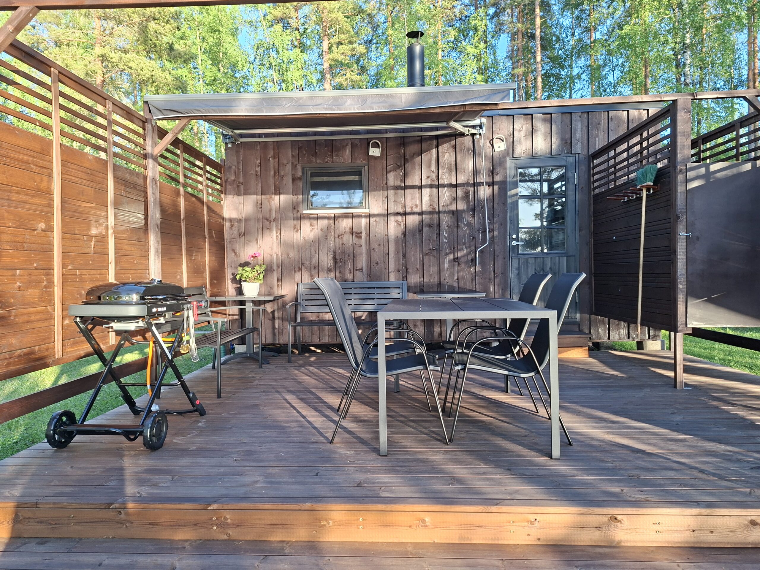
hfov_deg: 73.9
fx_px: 505
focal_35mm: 23
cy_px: 285
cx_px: 380
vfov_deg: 58.9
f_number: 1.8
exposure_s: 1/189
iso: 50
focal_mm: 5.54
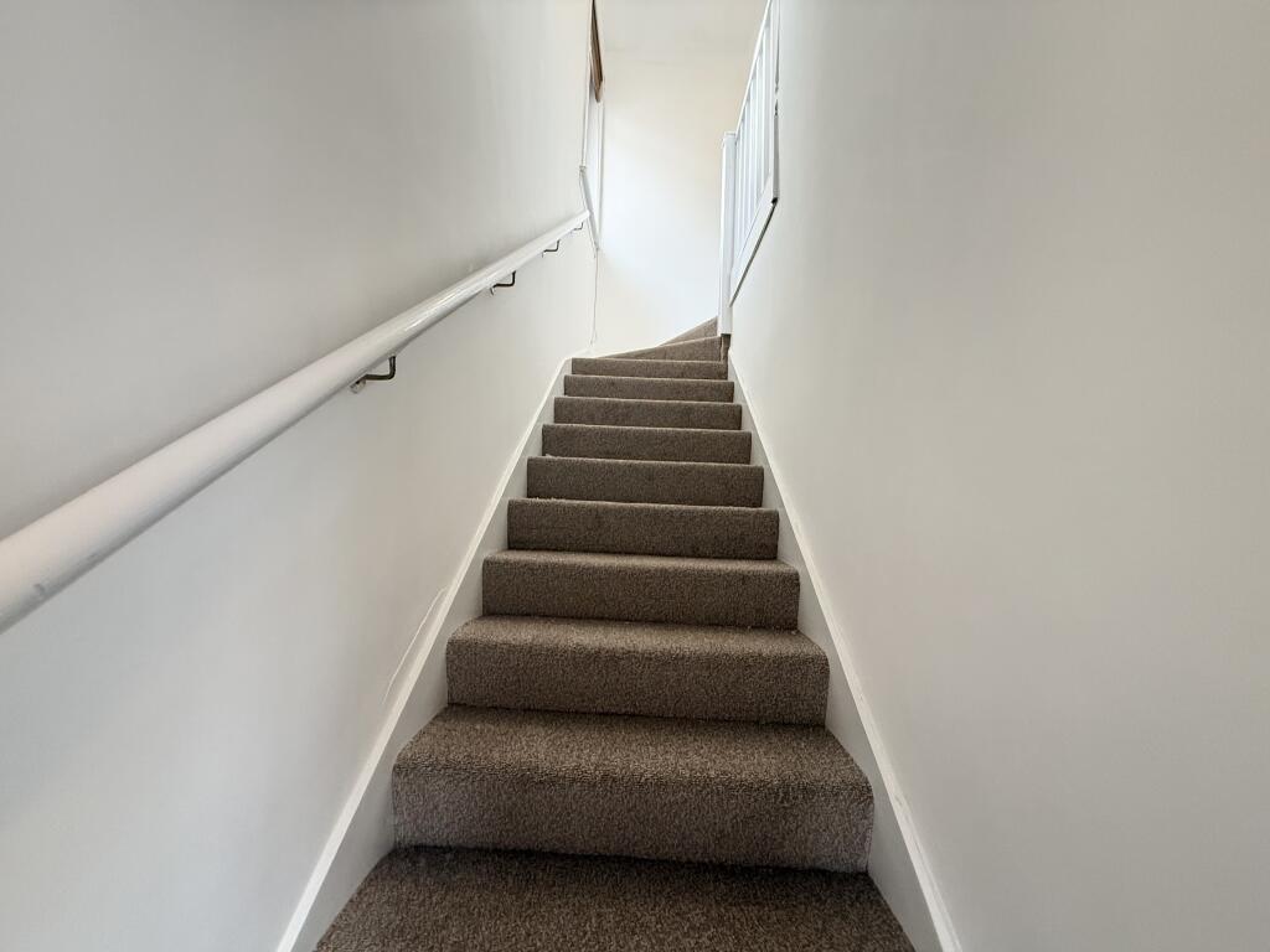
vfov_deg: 85.7
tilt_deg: +3.5
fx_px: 514
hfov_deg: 102.1
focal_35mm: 14
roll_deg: -2.8
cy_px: 476
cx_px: 635
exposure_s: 1/99
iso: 250
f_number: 2.2
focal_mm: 2.22
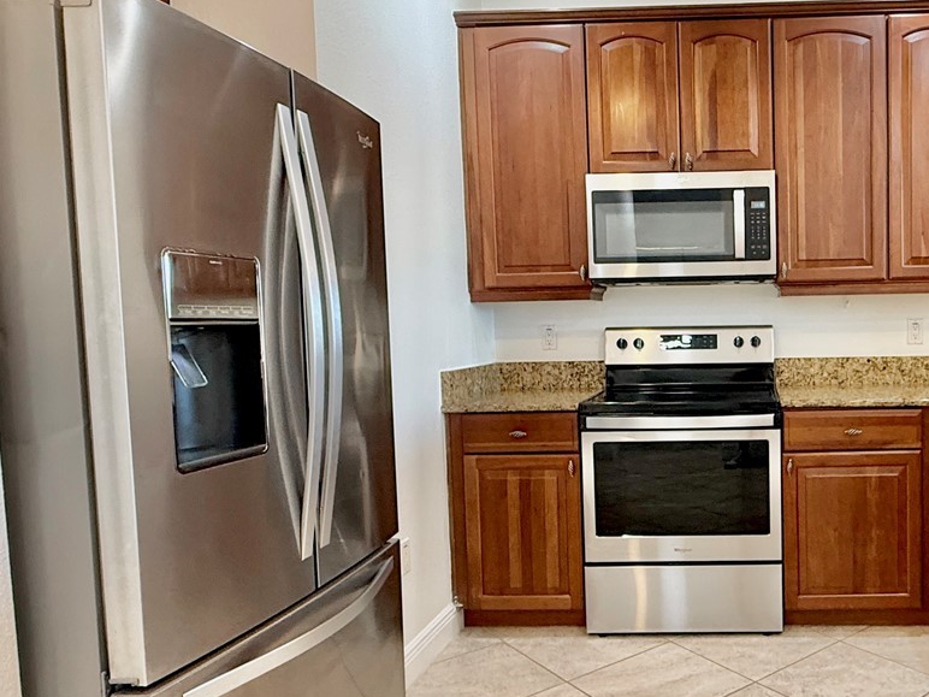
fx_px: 778
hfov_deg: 57.5
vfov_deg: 48.2
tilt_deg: -3.3
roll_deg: +0.4
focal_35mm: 29
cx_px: 732
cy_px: 373
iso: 200
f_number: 2.2
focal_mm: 2.22
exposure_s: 1/60
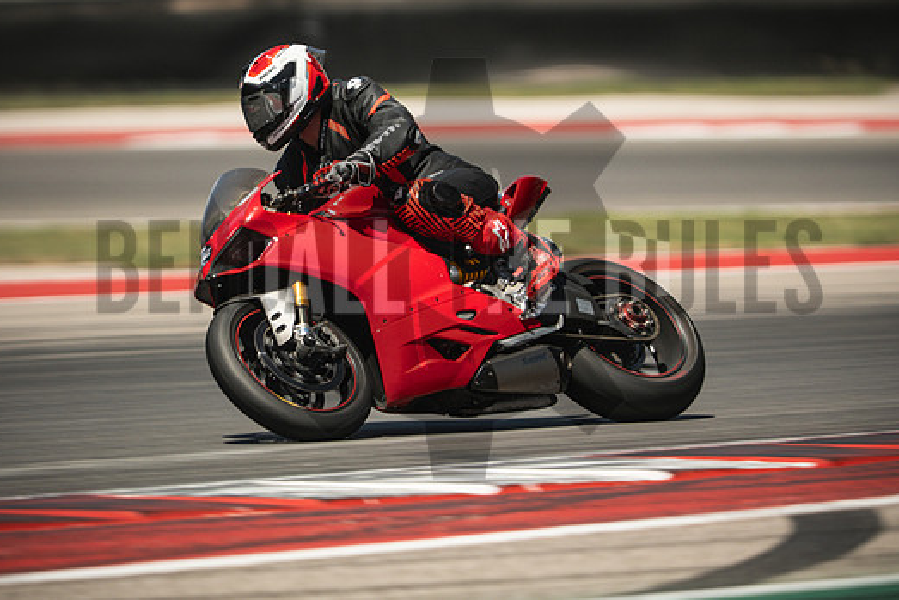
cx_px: 459
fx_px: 11640
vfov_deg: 3.0
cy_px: 269
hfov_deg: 4.4
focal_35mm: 466
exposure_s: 1/320
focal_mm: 280
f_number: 2.8
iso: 500
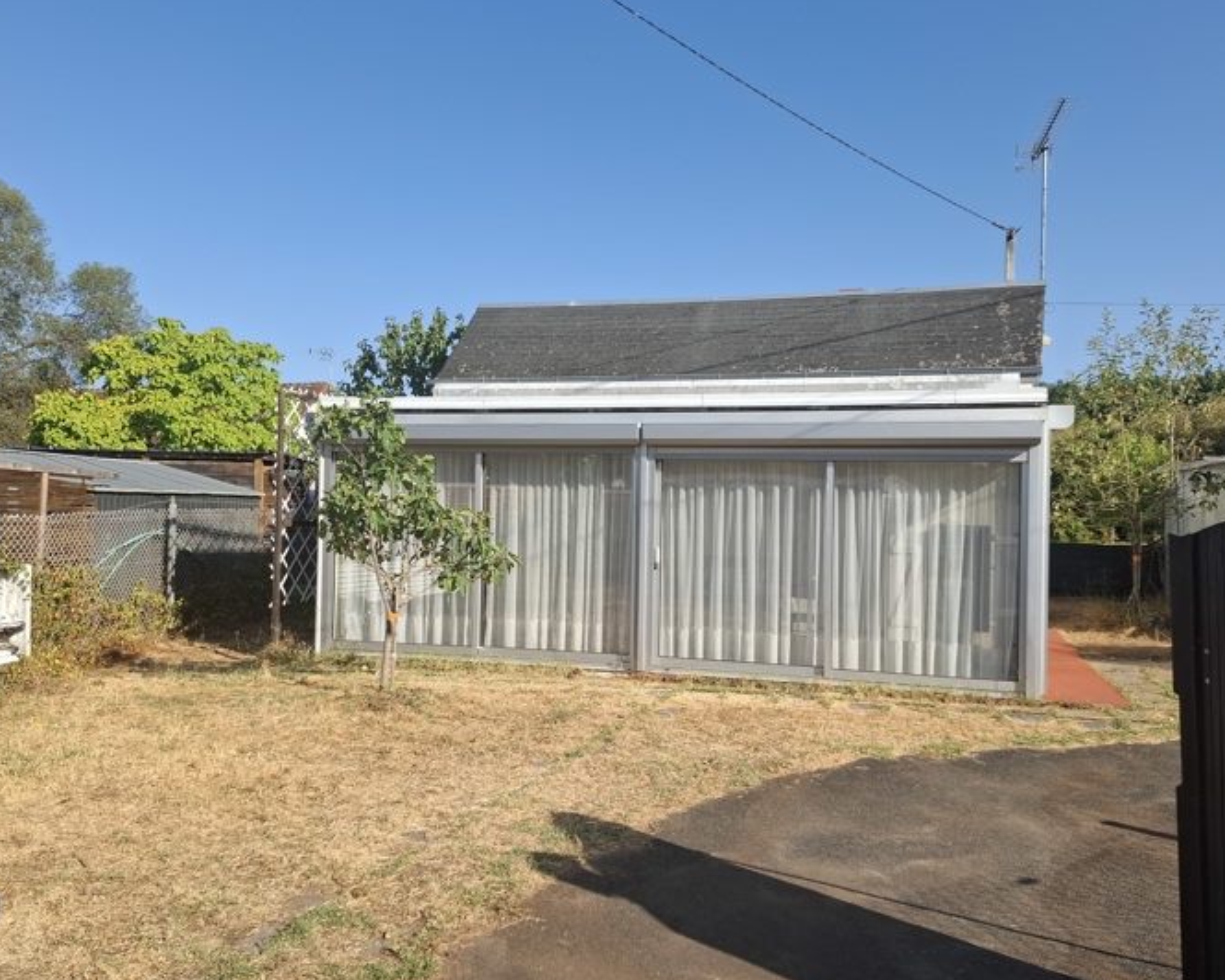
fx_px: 979
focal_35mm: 27
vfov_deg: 53.2
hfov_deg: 64.1
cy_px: 486
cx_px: 630
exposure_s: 1/976
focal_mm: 5.54
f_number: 1.8
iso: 50
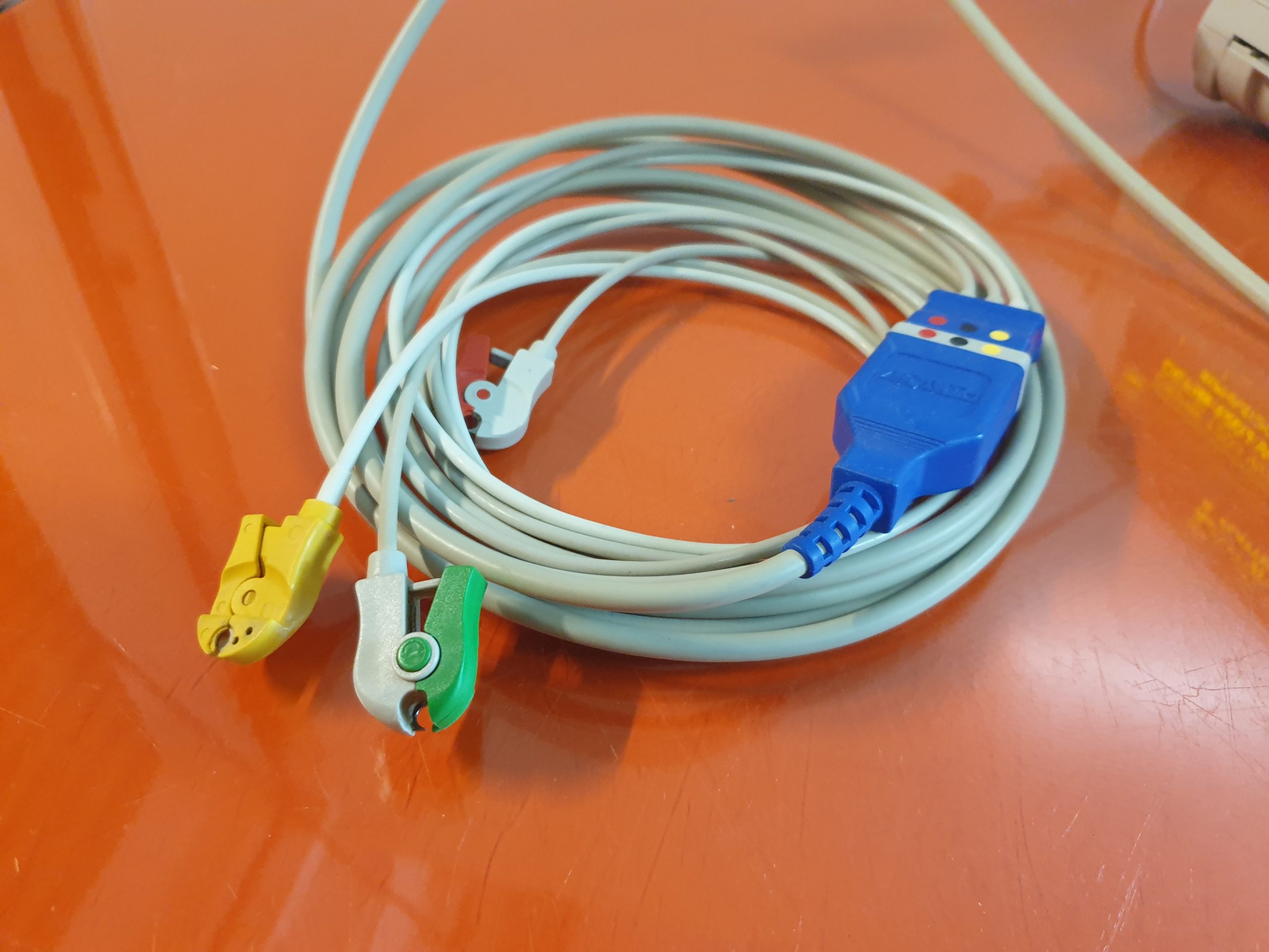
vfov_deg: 53.1
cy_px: 476
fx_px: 953
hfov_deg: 67.3
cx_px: 634
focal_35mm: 26
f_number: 1.5
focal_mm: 4.3
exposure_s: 1/33
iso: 320
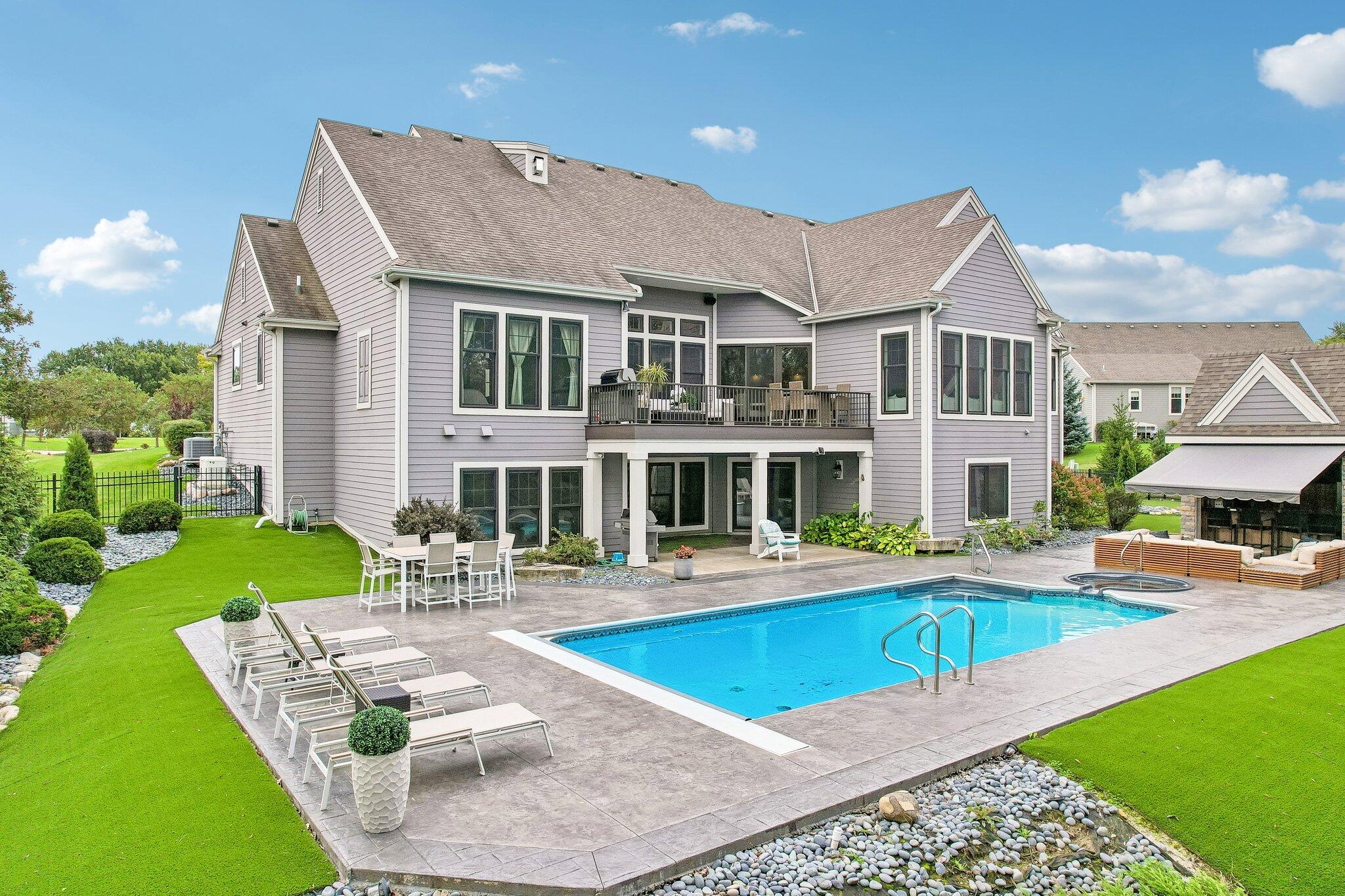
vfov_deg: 57.2
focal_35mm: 22
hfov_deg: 78.6
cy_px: 448
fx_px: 822
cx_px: 672
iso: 100
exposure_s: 1/1500
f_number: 2.8
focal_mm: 8.4
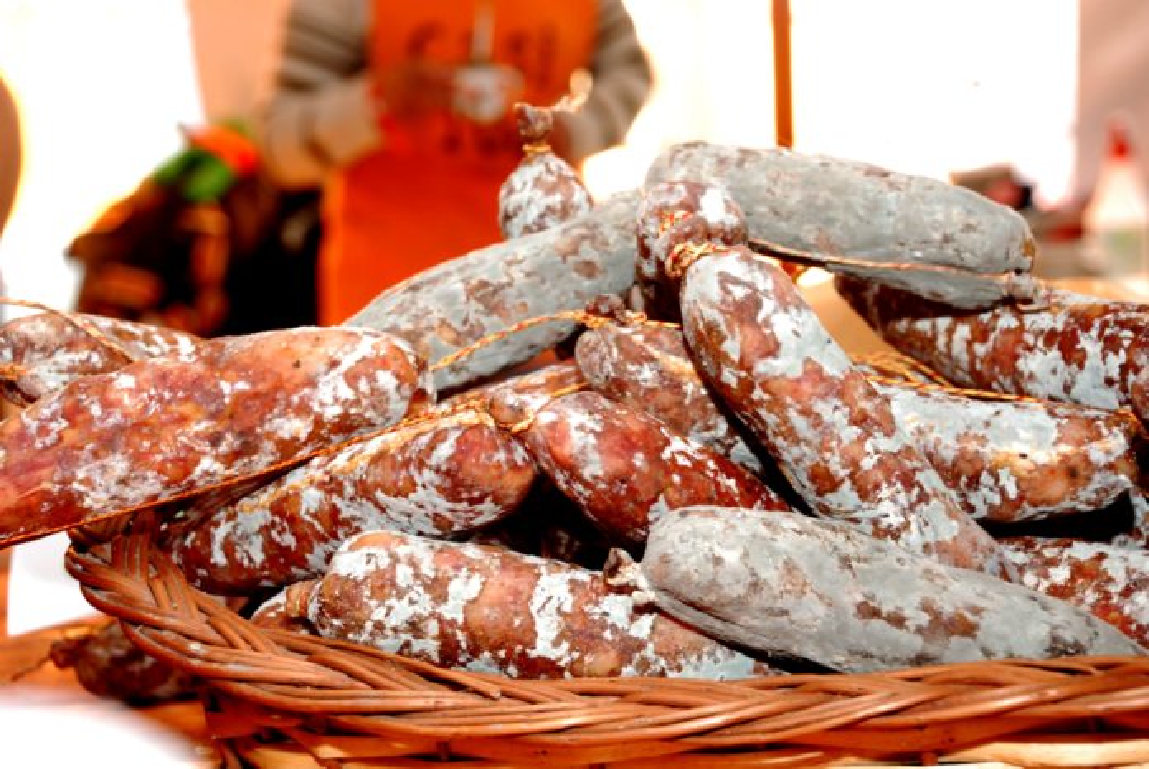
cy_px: 384
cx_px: 574
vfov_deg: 17.5
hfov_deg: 26.0
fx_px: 2493
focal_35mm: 78
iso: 800
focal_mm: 52
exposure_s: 1/80
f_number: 8
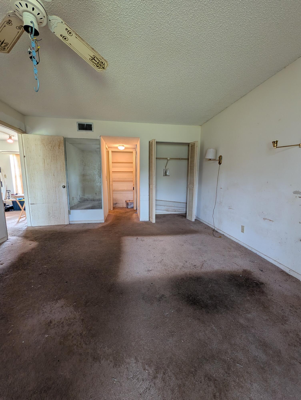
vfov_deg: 110.5
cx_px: 150
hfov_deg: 94.6
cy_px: 200
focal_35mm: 12
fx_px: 139
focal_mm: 2.02
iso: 70
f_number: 1.7
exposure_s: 1/24
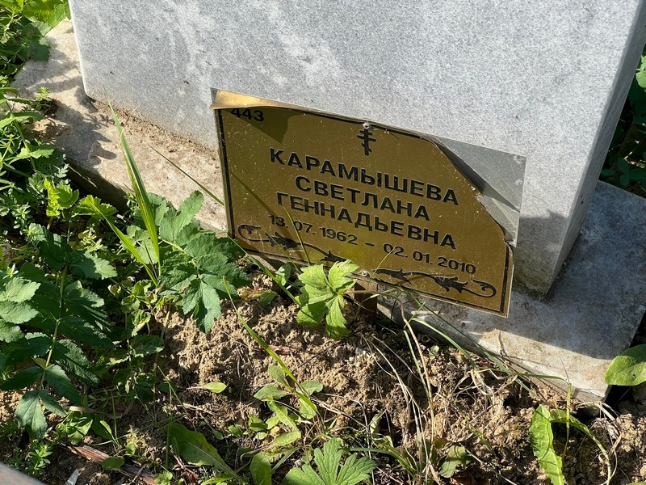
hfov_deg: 25.3
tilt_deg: -53.4
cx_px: 323
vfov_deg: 19.1
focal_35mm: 77
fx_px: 1437
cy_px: 242
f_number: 2.8
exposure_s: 1/330
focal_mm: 9
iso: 32
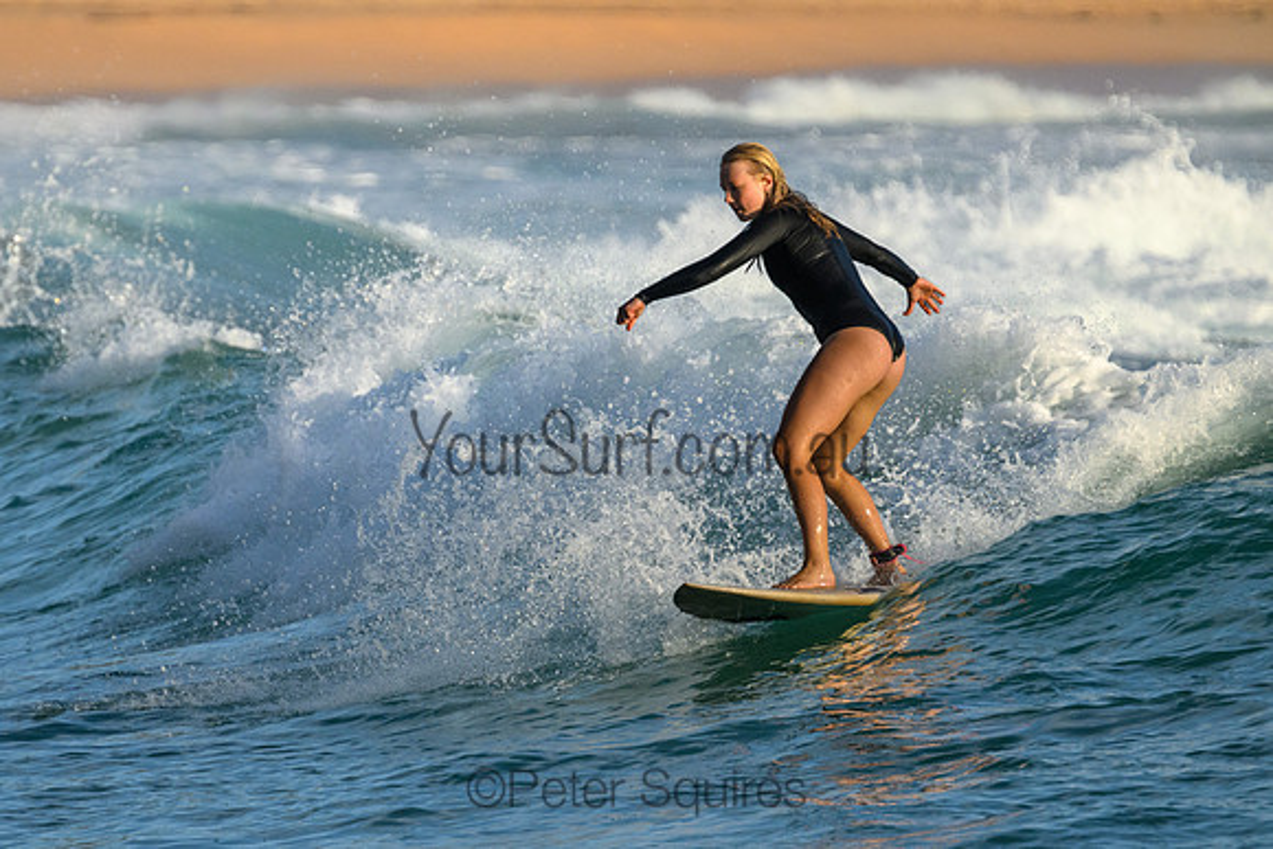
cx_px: 498
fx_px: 29285
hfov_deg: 2.5
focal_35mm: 828
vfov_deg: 1.7
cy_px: 517
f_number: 11
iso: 1800
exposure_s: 1/2000
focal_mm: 680
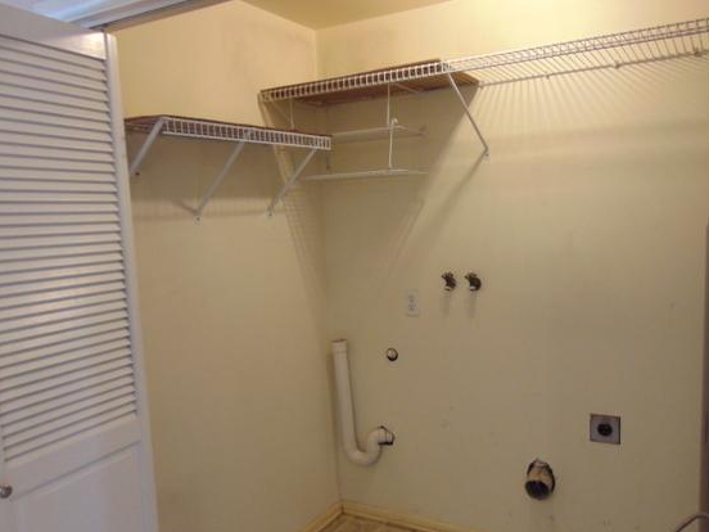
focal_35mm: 29
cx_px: 408
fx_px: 594
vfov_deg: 48.2
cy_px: 288
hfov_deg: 61.4
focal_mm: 4.5
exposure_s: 1/30
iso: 160
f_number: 3
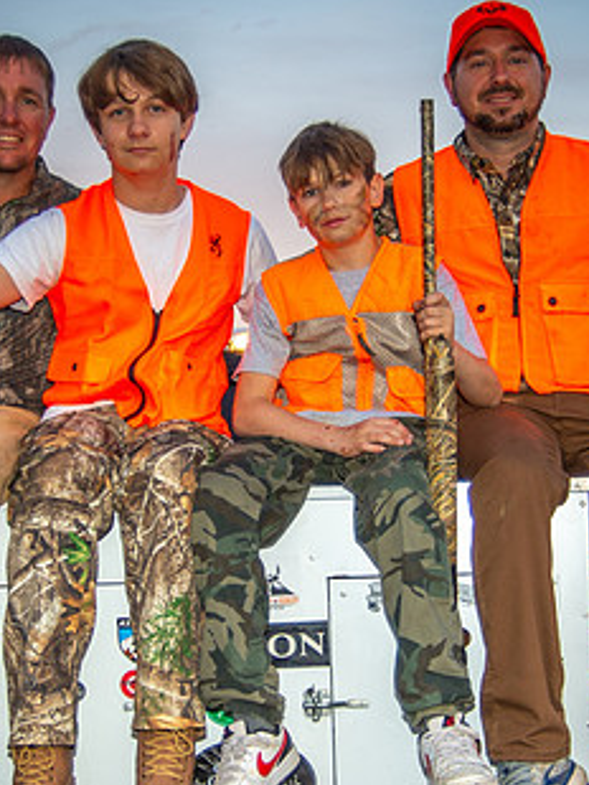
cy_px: 484
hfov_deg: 17.6
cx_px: 286
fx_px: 1904
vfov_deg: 23.2
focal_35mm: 84
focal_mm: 30
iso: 160
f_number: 3.8
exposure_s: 1/60
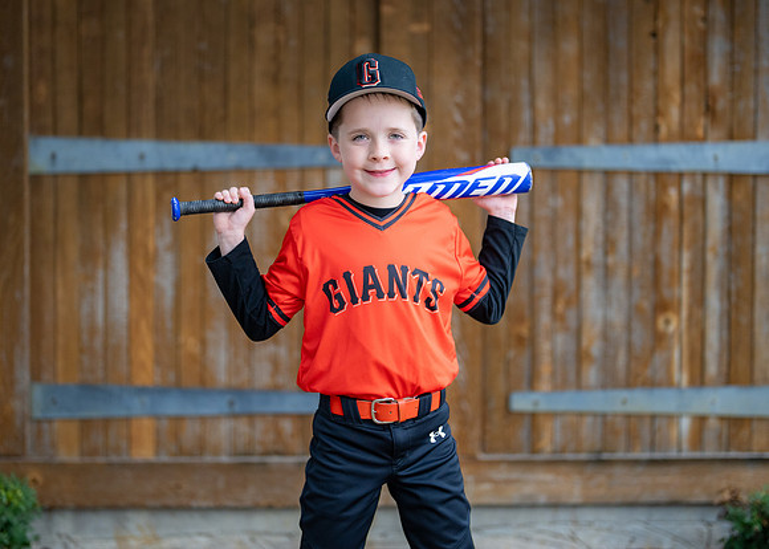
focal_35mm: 67
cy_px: 233
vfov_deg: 21.2
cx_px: 369
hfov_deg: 29.5
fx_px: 1462
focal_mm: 50
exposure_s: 1/640
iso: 500
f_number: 1.2
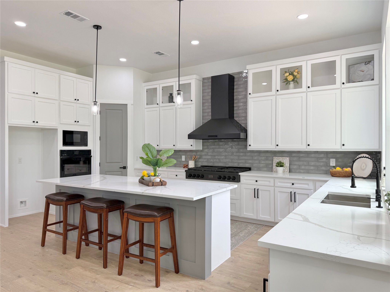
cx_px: 195
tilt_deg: +0.3
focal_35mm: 24
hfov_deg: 71.6
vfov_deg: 56.8
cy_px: 146
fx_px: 270
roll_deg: -0.5
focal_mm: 6.76
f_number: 1.78
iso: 64
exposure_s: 1/148
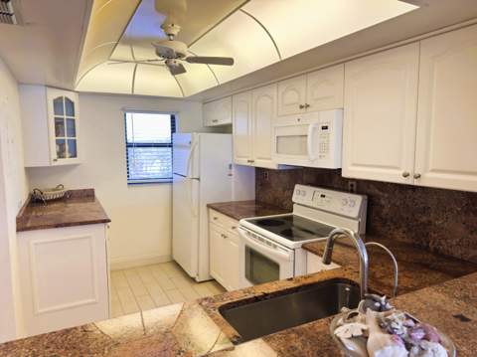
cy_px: 178
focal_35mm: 24
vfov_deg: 56.7
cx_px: 238
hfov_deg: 71.7
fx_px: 330
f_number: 1.78
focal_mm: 6.76
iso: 64
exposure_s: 1/120
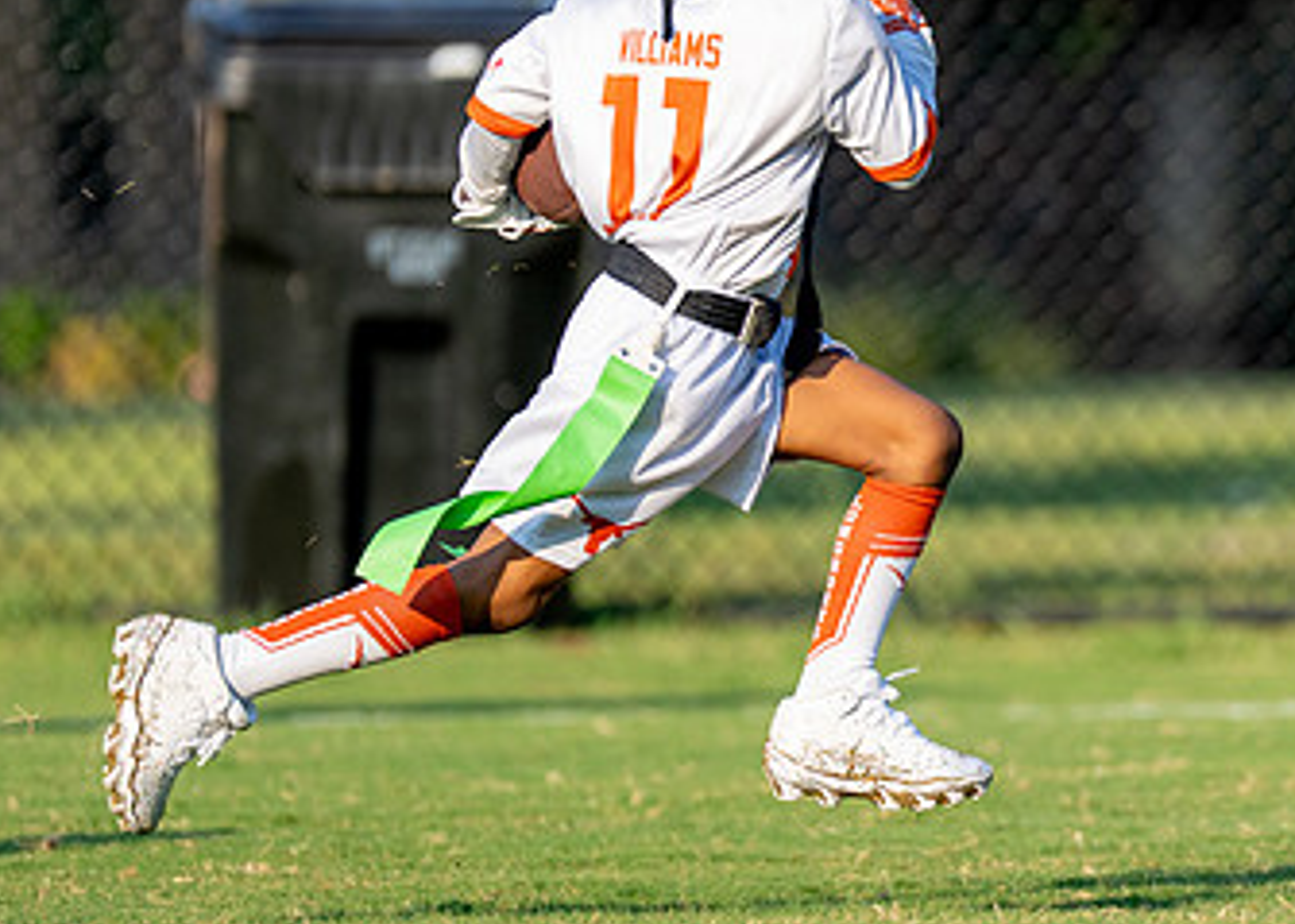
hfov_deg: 3.7
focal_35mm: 541
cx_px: 1067
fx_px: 19889
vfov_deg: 2.7
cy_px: 324
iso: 200
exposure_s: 1/2000
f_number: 2.8
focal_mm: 200
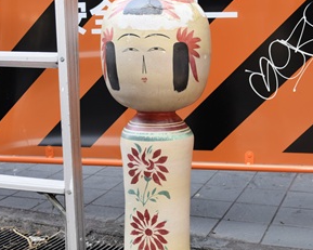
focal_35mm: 61
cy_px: 142
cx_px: 221
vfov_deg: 25.0
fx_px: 563
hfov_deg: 30.7
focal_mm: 25
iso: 400
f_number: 5.6
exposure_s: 1/125
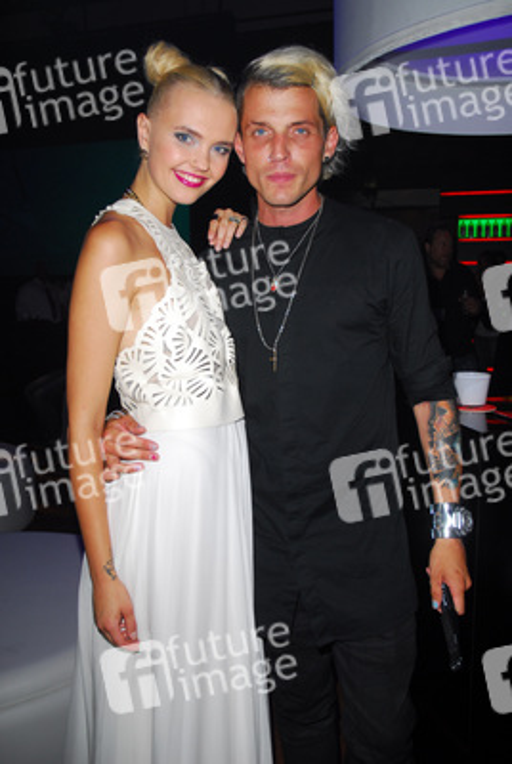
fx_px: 702
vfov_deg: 57.2
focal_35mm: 33
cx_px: 256
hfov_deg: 40.1
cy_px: 382
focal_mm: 22
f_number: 5
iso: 200
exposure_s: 1/60
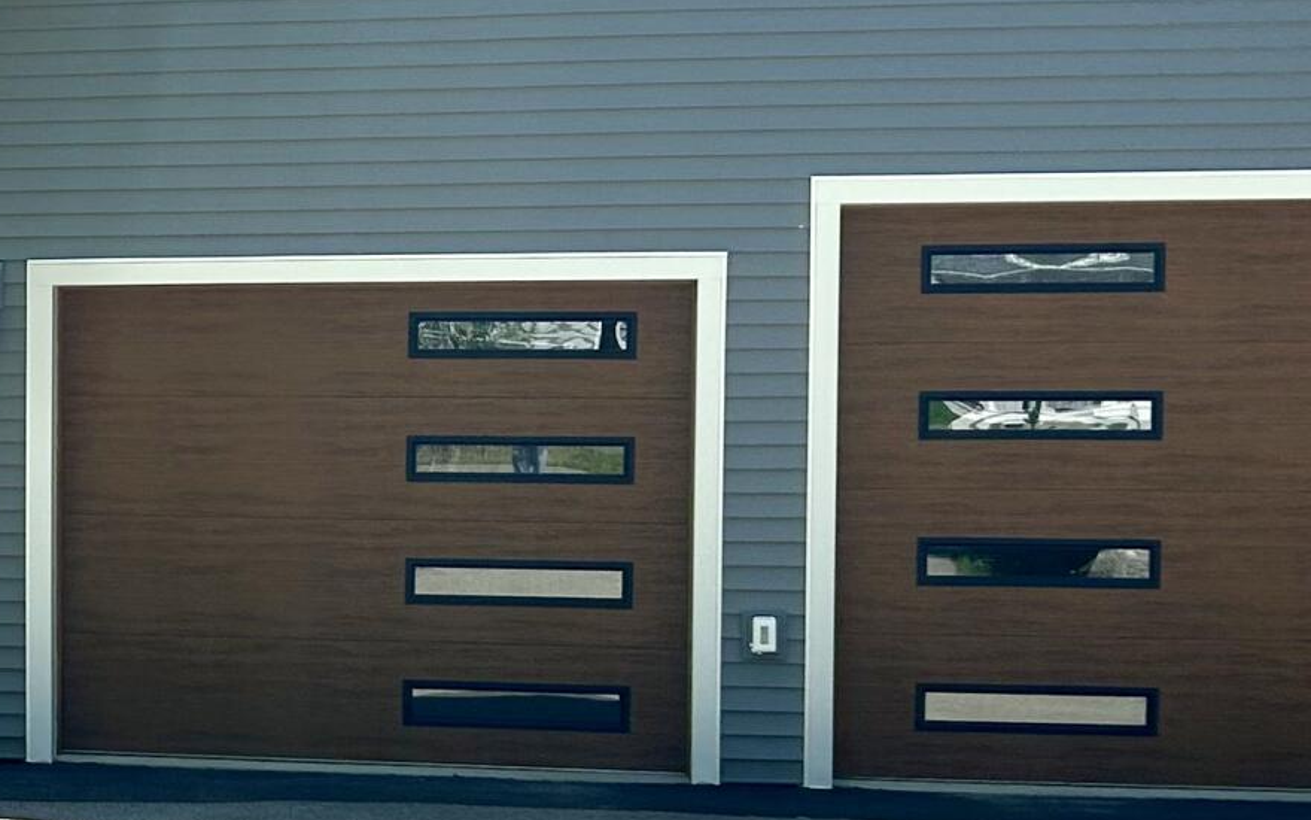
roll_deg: +0.2
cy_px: 528
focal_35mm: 94
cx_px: -268
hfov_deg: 20.6
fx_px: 3359
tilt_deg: -2.7
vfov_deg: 13.9
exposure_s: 1/3831
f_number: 1.5
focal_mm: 5.7
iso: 50
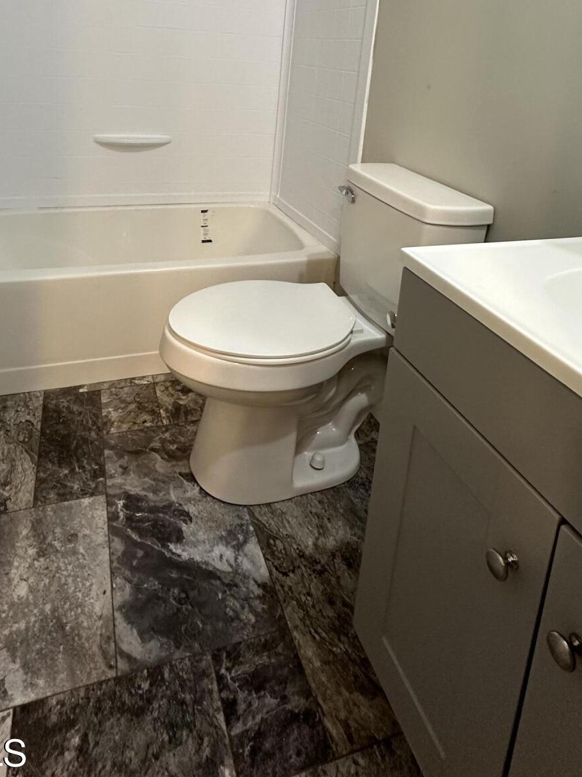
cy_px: 148
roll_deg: -5.1
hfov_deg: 56.5
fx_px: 538
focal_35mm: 24
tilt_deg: -11.4
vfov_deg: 64.8
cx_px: 246
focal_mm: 2.22
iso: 250
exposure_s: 1/60
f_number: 2.2
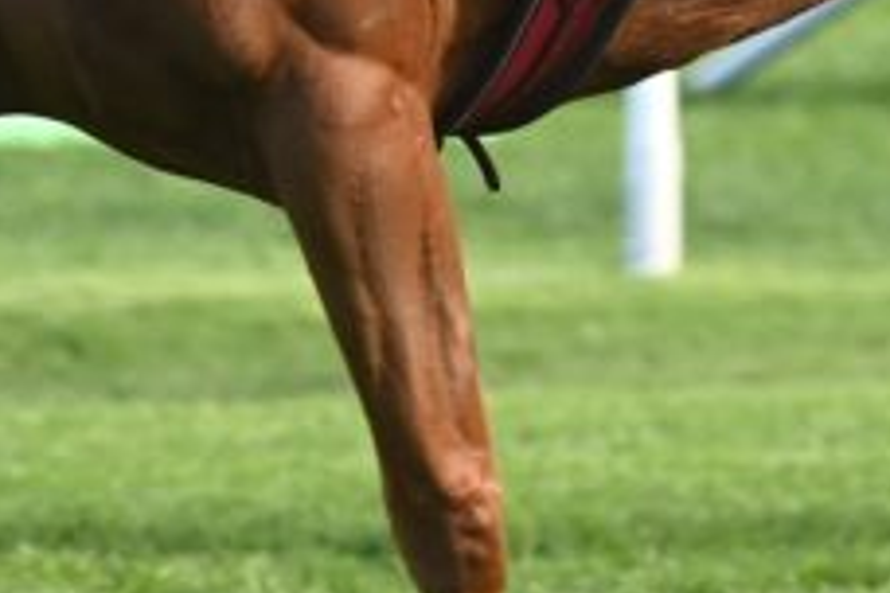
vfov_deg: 1.2
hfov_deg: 1.8
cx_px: 668
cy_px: -427
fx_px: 27810
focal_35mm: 1125
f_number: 5.6
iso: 2200
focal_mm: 250
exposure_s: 1/1600
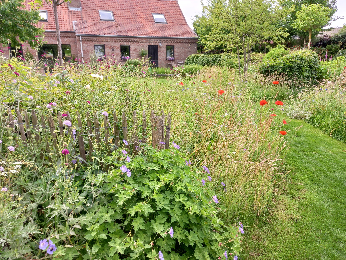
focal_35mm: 25
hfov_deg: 69.4
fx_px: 250
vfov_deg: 54.9
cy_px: 130
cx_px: 173
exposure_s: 1/119
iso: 32
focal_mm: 4.6
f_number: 2
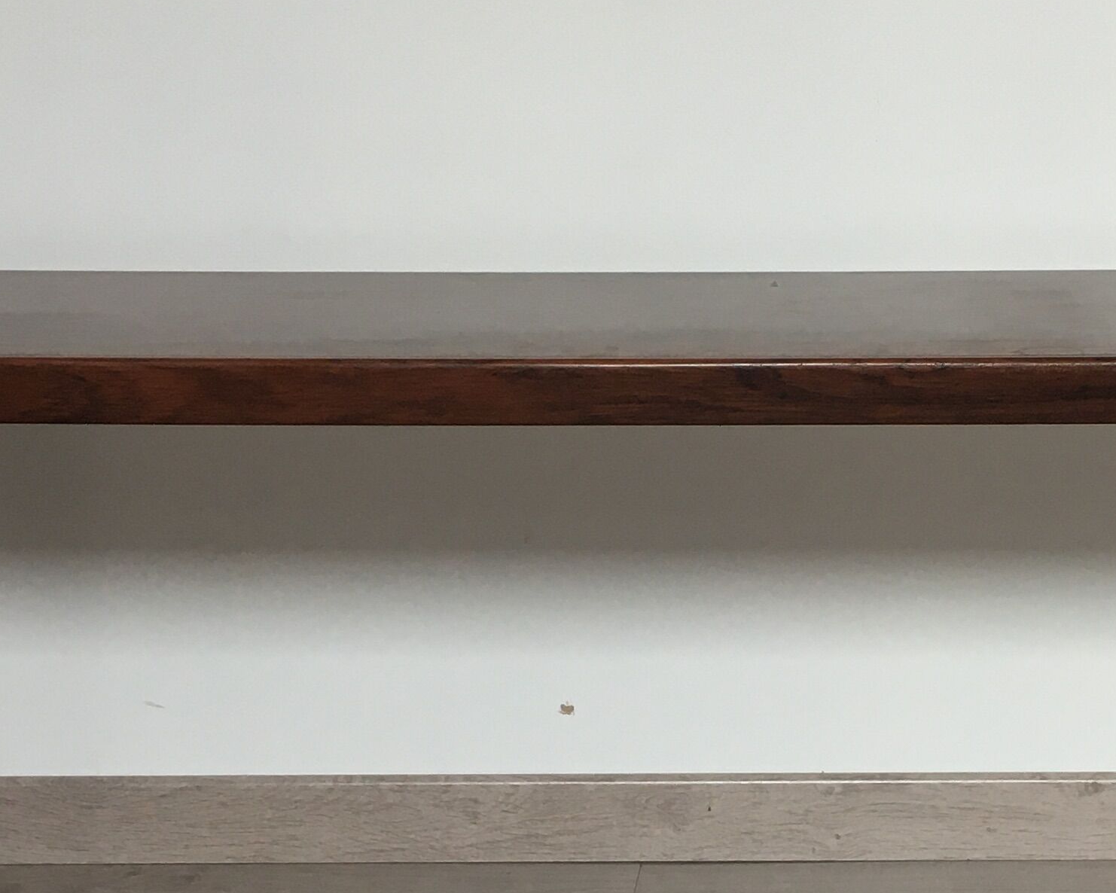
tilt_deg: -17.9
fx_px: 2544
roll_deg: +0.5
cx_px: 819
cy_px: 808
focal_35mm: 77
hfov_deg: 24.5
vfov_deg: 19.5
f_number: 2.2
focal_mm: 4.15
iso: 32
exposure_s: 1/33
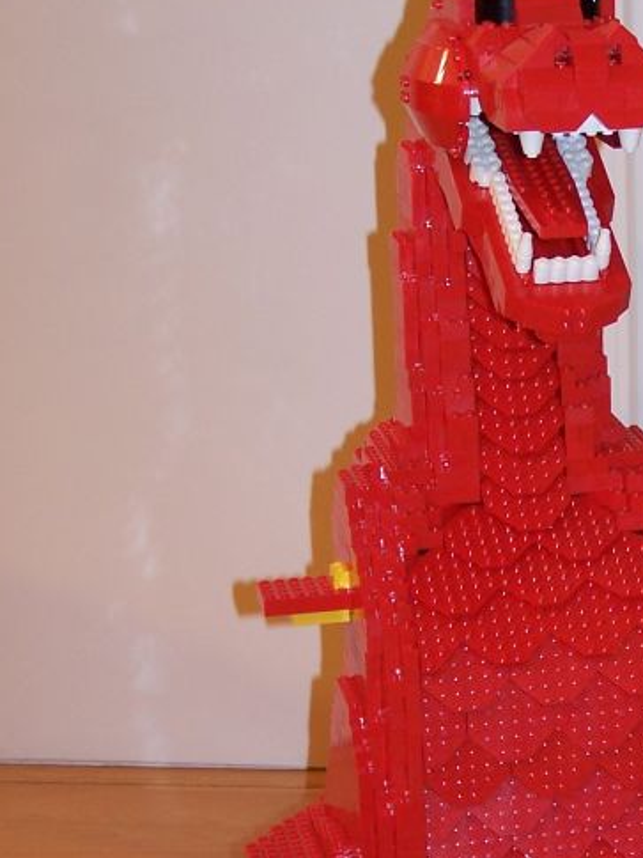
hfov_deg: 13.5
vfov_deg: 18.1
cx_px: 638
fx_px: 2675
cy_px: 604
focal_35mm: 108
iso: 80
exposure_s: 1/2
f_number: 3
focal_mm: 8.5
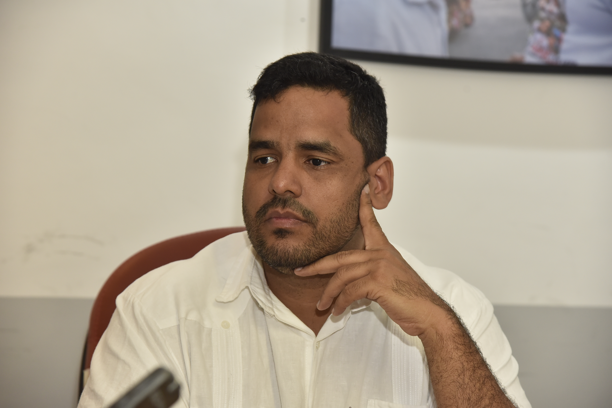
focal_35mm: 100
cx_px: 306
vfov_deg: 13.7
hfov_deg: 20.4
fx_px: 1700
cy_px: 204
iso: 1250
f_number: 6.3
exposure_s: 1/125
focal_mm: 100
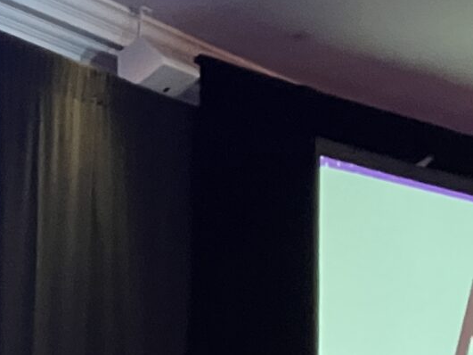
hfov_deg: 13.4
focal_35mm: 135
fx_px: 1844
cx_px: -327
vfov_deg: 10.2
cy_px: 681
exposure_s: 1/30
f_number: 1.8
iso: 500
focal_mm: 3.99
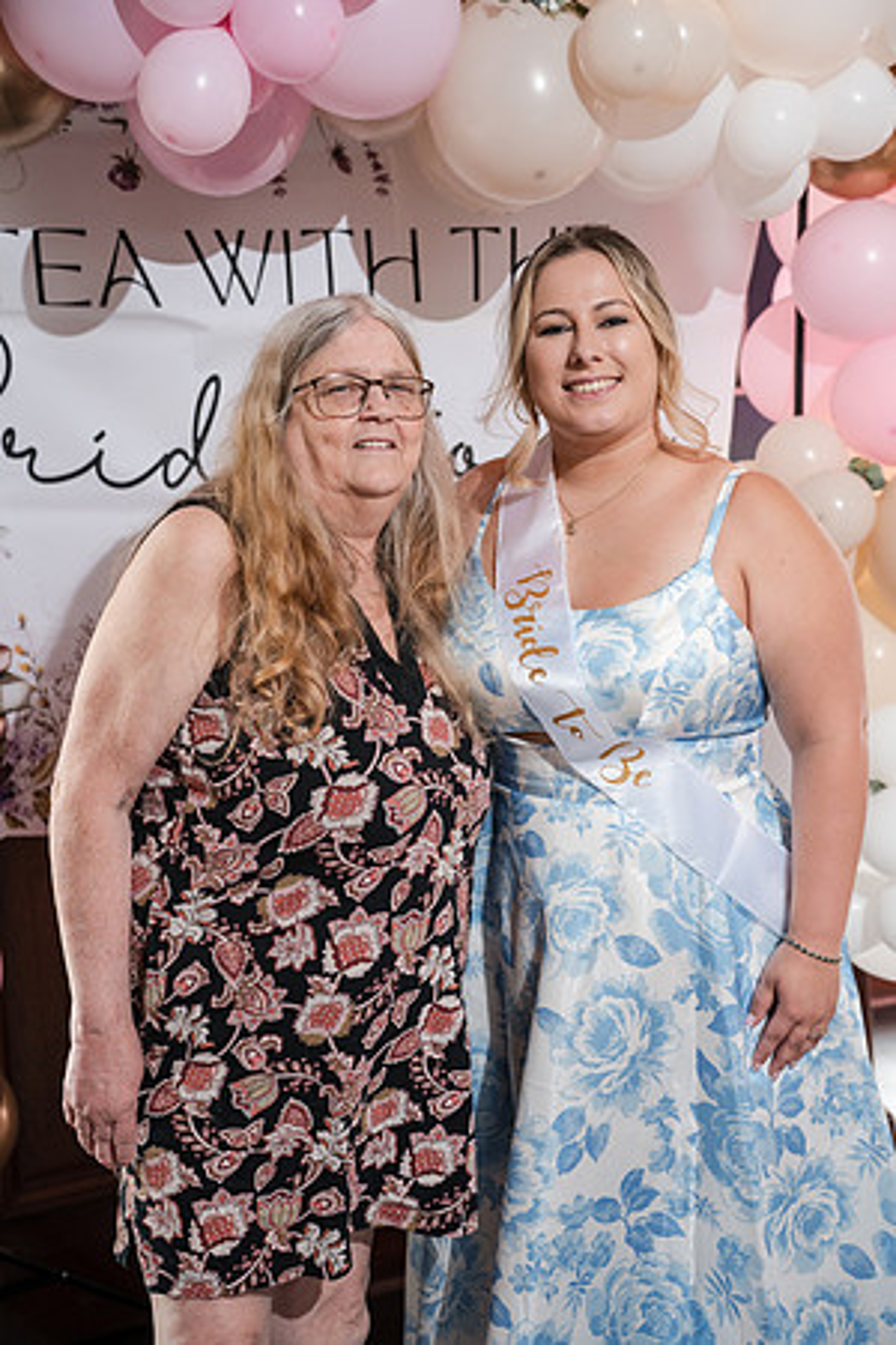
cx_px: 448
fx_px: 2091
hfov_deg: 24.2
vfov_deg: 35.6
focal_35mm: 56
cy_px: 672
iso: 2000
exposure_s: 1/250
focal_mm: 56
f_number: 4
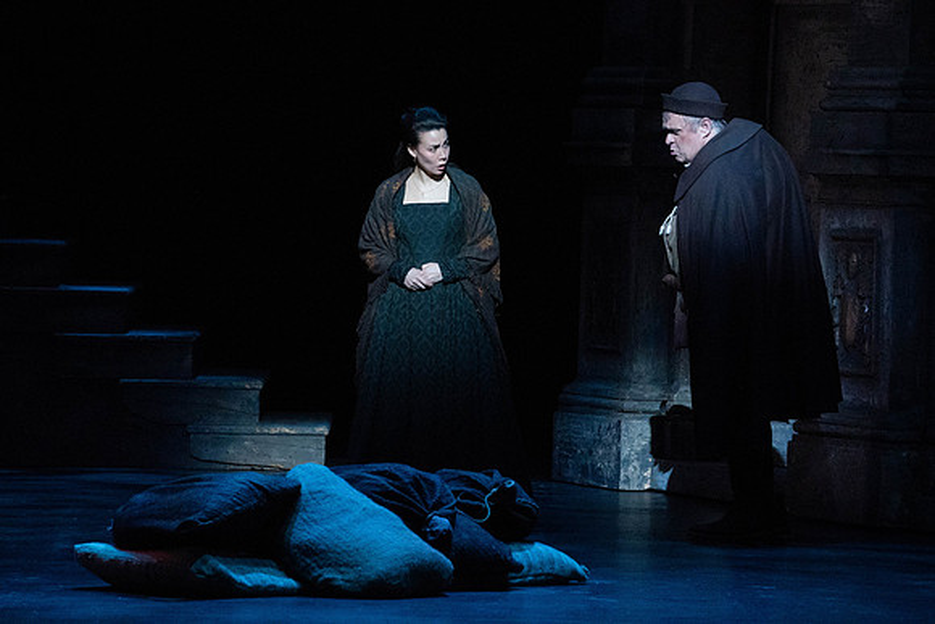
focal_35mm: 250
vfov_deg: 5.5
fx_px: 6495
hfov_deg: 8.2
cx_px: 467
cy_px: 234
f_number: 6.3
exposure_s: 1/200
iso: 12800
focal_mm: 200
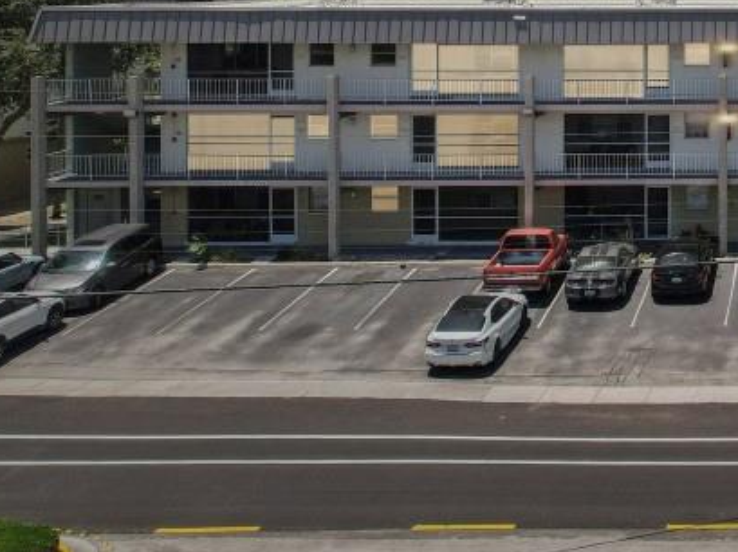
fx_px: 1129
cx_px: 872
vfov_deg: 25.8
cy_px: -27
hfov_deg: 30.9
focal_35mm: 53
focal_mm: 8.4
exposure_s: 1/730
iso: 120
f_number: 2.8
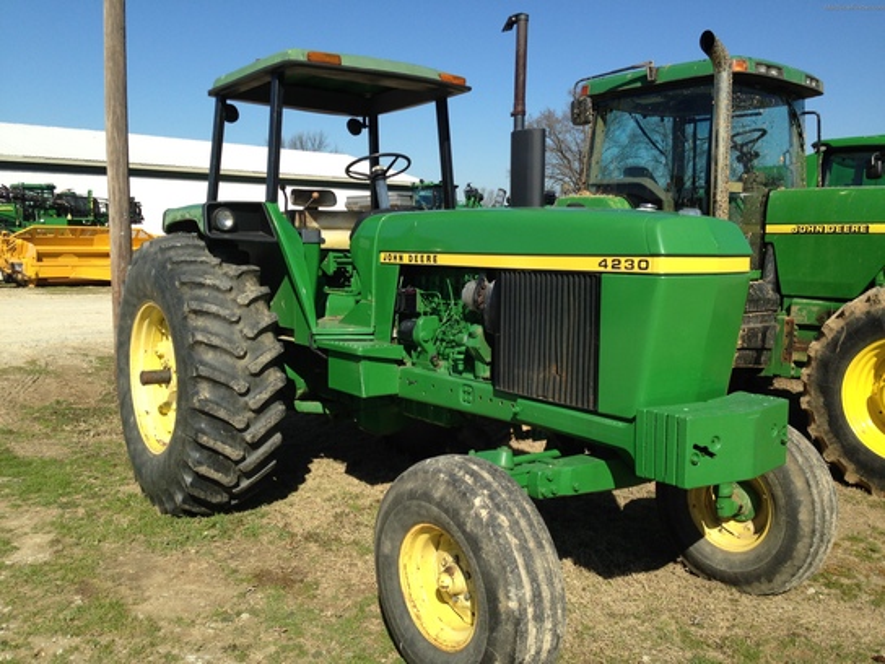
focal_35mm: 33
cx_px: 442
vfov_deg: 42.9
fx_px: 844
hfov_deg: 55.4
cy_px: 332
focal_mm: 4.13
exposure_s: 1/1642
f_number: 2.4
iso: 50
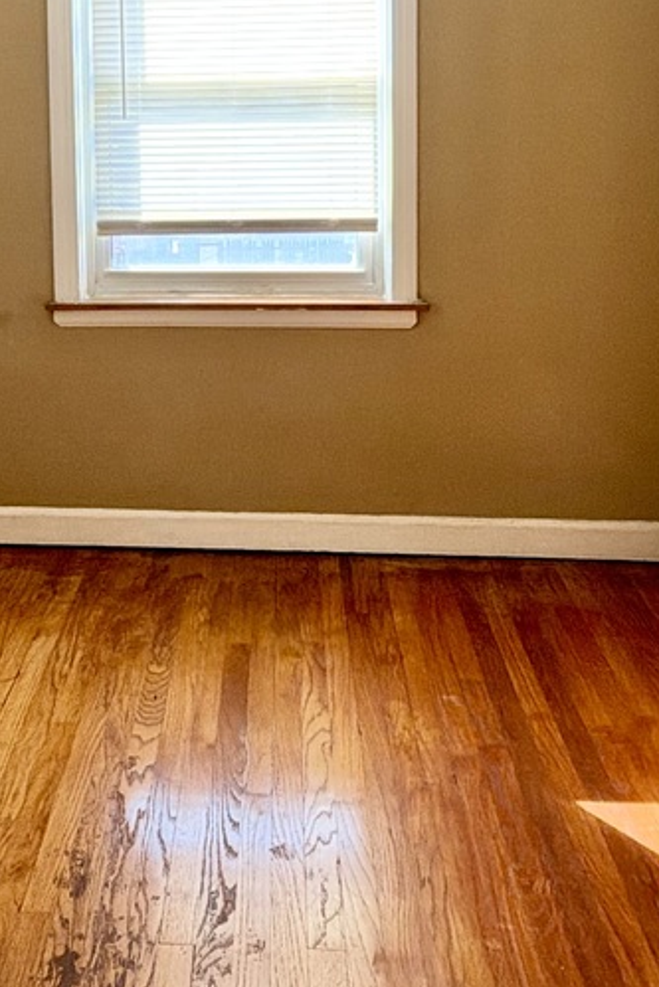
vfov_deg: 43.6
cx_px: 174
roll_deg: +1.8
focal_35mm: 42
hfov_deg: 31.4
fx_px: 1152
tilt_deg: -3.7
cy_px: 160
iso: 100
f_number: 2.2
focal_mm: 2.22
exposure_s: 1/121
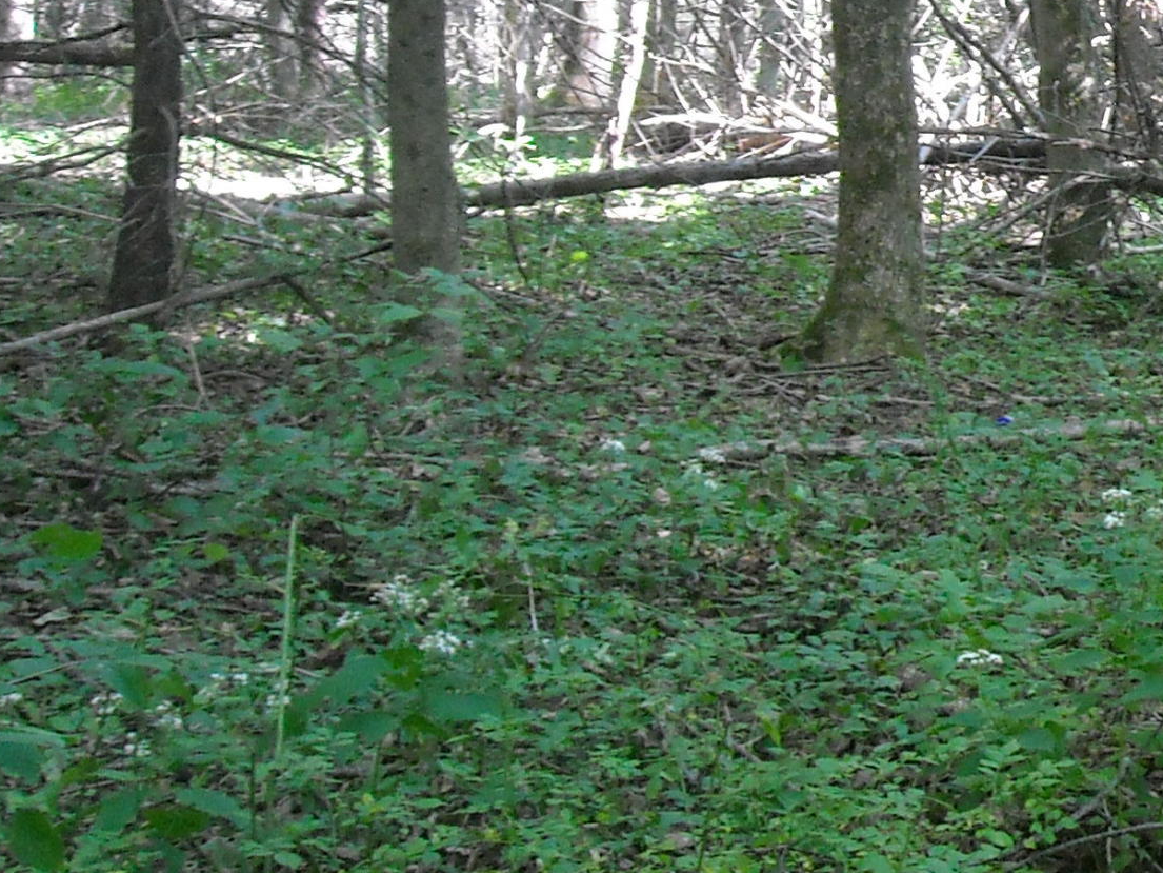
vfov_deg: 15.3
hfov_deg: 19.3
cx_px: 1449
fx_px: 3192
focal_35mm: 95
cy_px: 36
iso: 336
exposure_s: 1/60
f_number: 2.8
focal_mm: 5.7
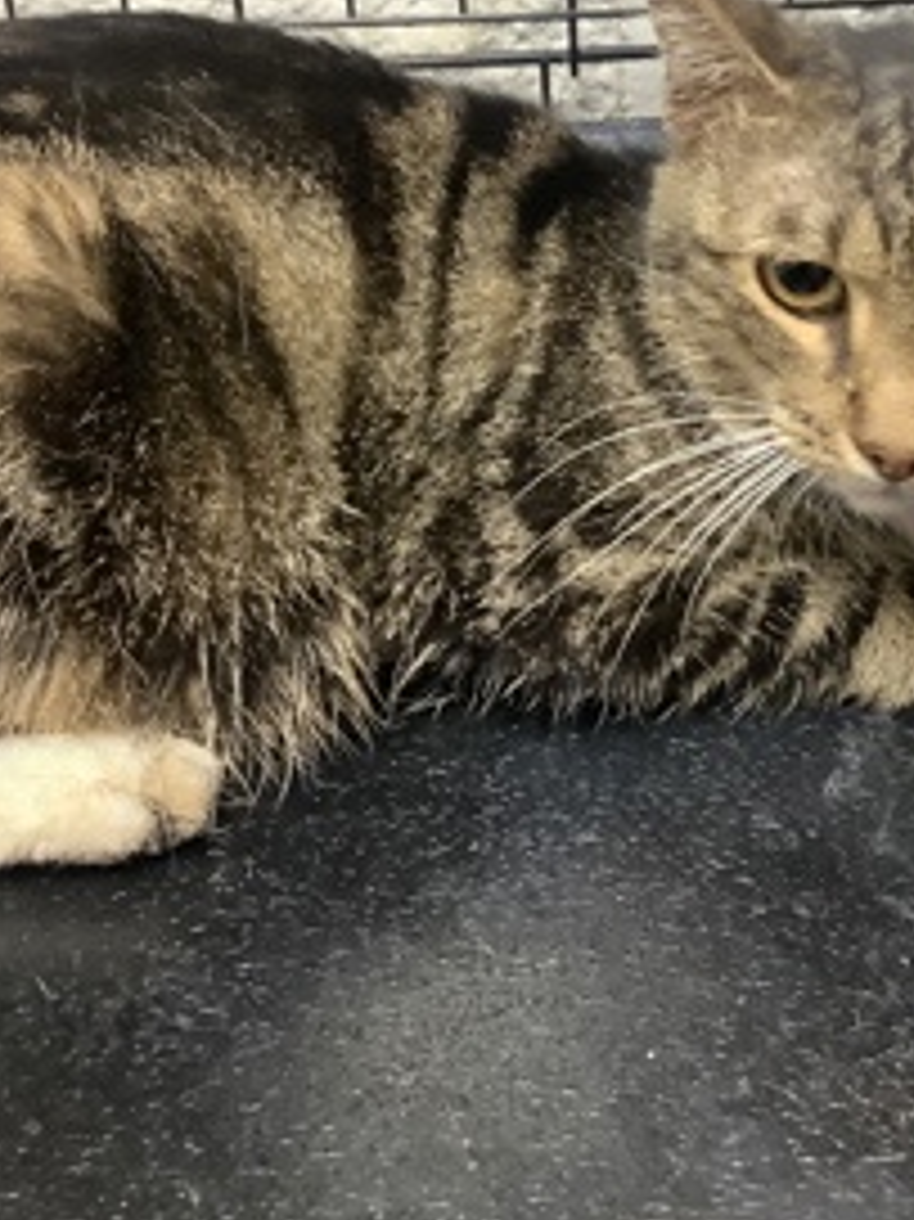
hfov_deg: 30.0
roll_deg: +0.8
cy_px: 338
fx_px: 1691
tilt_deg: -24.5
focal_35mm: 48
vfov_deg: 38.8
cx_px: 610
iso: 320
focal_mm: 3.3
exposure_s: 1/40
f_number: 2.4
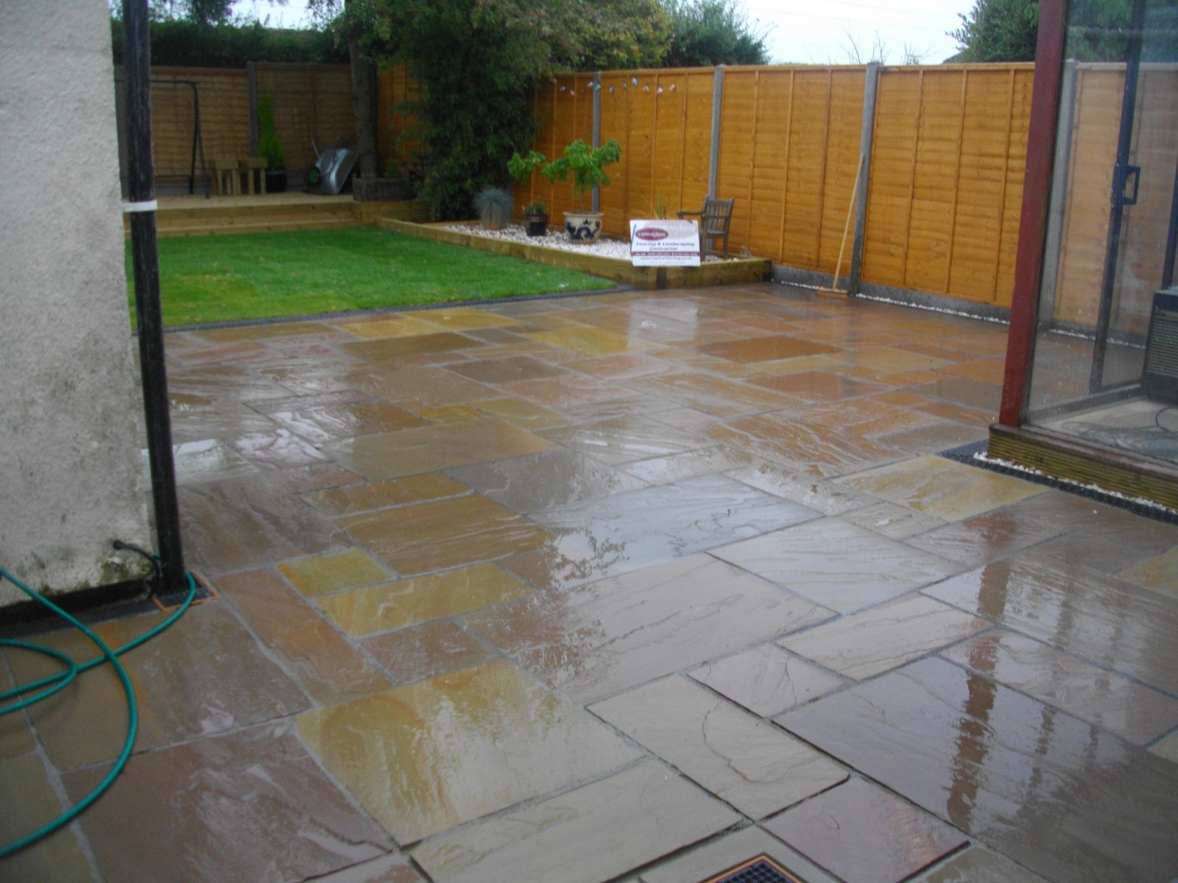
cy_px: 442
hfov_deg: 56.8
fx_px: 1089
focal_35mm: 32
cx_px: 589
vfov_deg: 44.2
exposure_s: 1/125
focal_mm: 5.7
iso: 100
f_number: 2.9
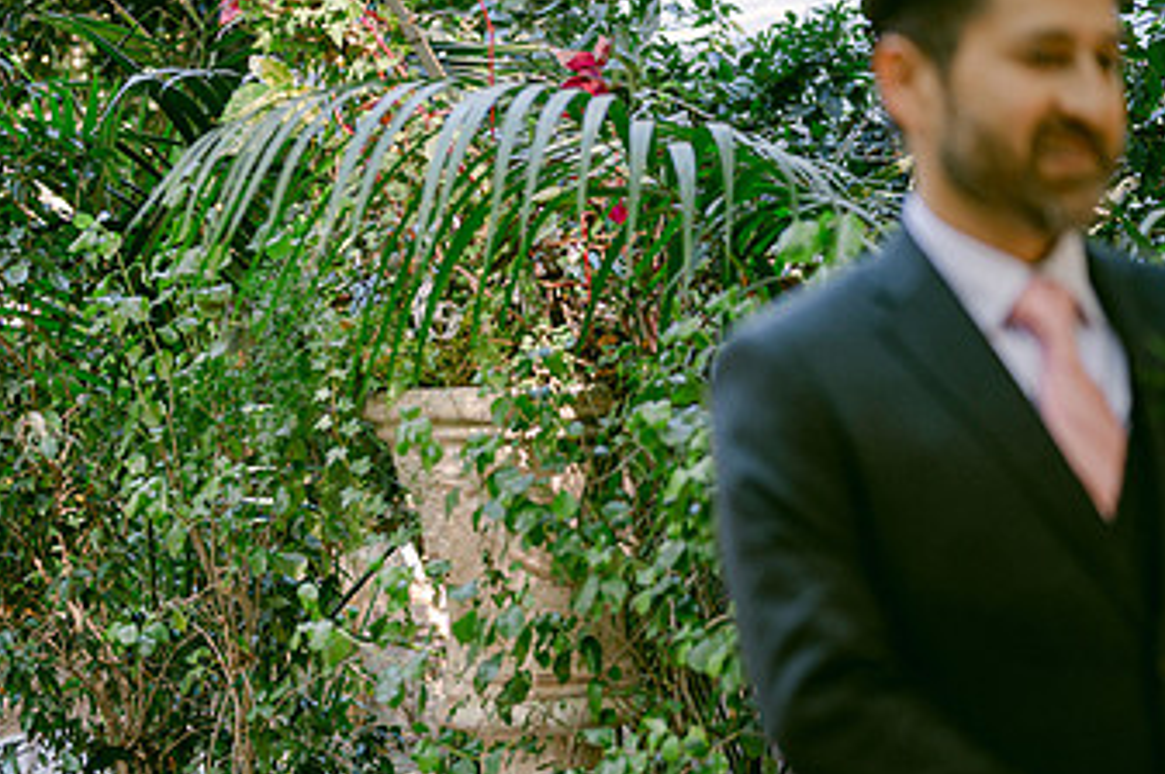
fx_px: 2780
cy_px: 487
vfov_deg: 15.8
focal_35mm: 86
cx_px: 356
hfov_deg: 23.5
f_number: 1.8
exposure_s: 1/125
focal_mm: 50
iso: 160
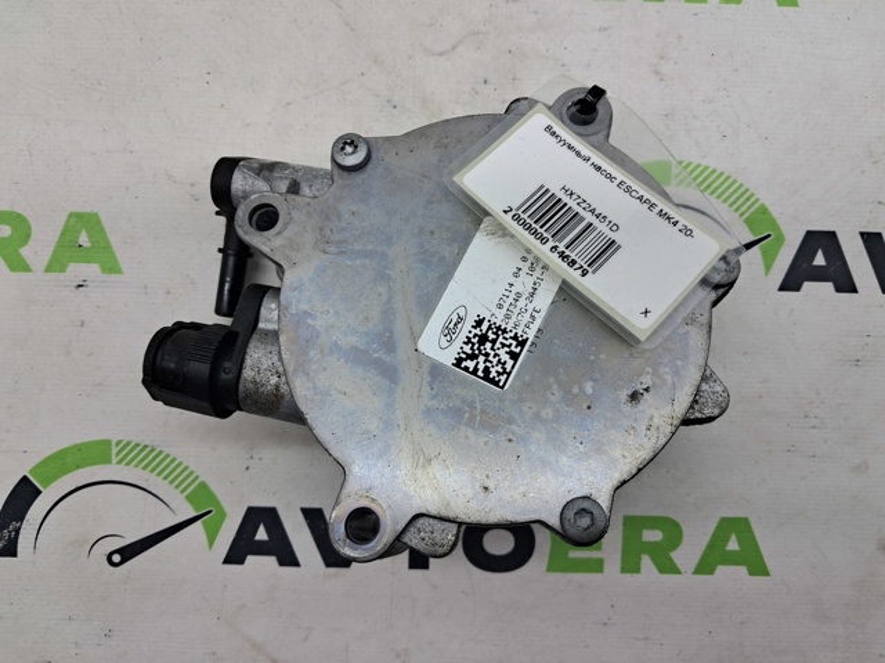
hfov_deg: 65.4
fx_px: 690
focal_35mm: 27
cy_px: 332
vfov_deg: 51.3
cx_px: 442
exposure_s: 1/60
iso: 50
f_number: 1.8
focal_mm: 4
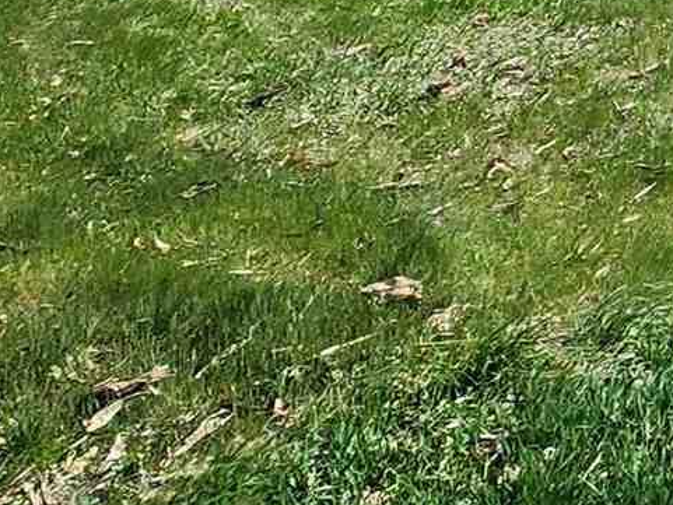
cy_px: -243
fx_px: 1614
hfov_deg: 14.8
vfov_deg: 16.3
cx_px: 1608
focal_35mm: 83
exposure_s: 1/1930
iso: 50
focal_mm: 2.2
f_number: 2.2
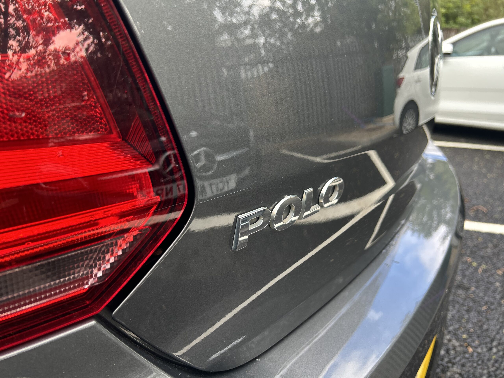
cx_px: 252
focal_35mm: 26
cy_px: 189
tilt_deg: -20.7
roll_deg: -3.0
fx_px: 379
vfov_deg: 53.1
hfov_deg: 67.3
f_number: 1.5
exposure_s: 1/142
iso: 40
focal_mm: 5.7
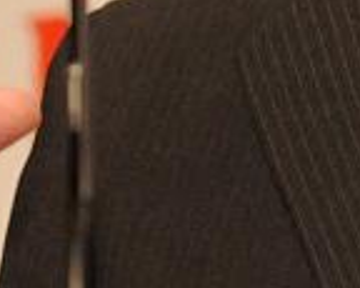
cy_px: -218
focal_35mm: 1006
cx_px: 246
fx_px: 10711
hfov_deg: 1.9
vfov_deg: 1.5
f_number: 3.2
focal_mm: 98
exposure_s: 1/125
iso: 1600
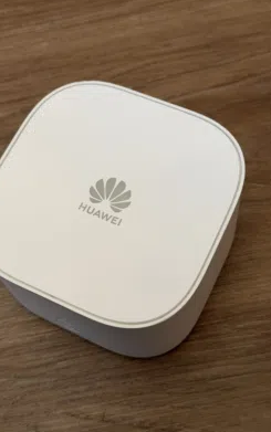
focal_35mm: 52
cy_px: 214
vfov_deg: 38.8
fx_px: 613
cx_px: 113
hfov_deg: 24.9
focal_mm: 6.76
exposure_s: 1/60
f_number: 1.78
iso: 125
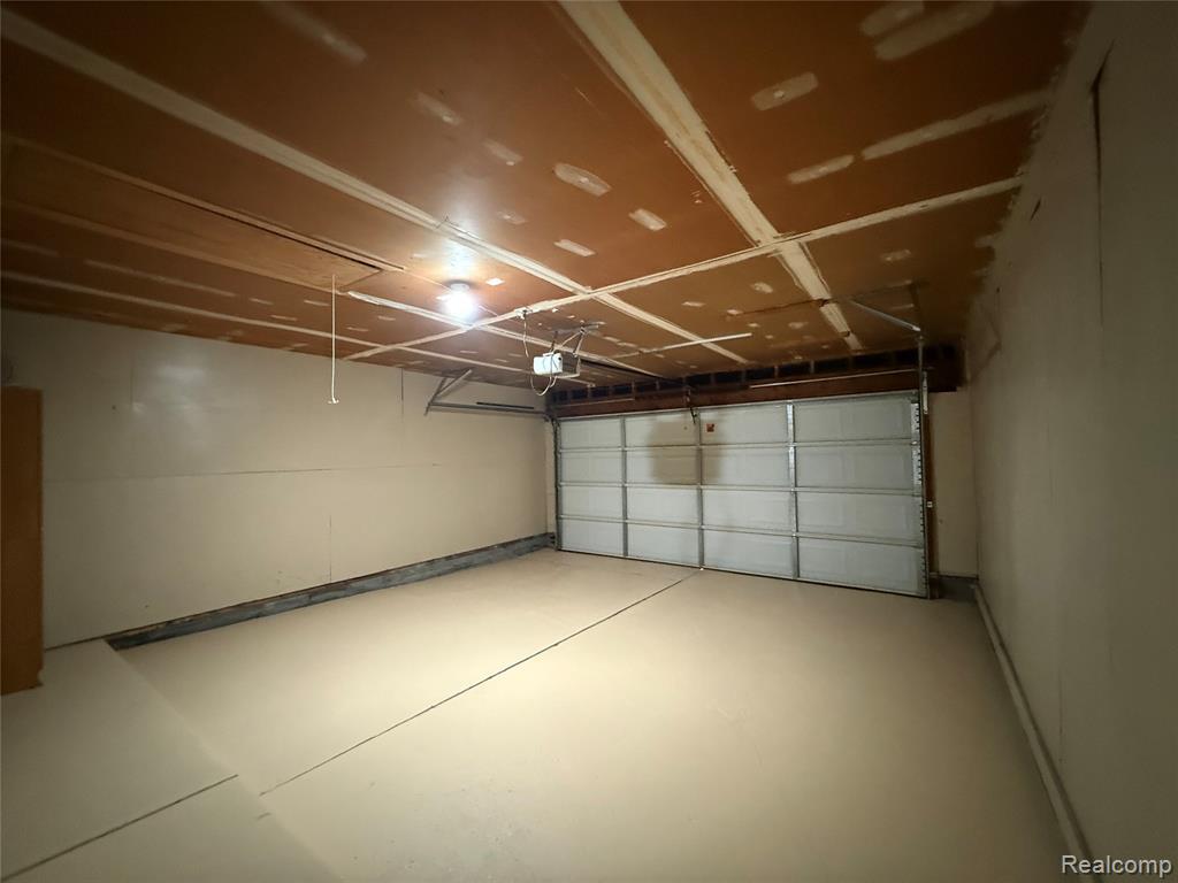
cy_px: 442
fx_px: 476
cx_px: 589
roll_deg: +1.0
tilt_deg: +1.1
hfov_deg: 102.1
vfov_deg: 85.7
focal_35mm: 14
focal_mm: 2.22
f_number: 2.2
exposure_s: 1/30
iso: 1250
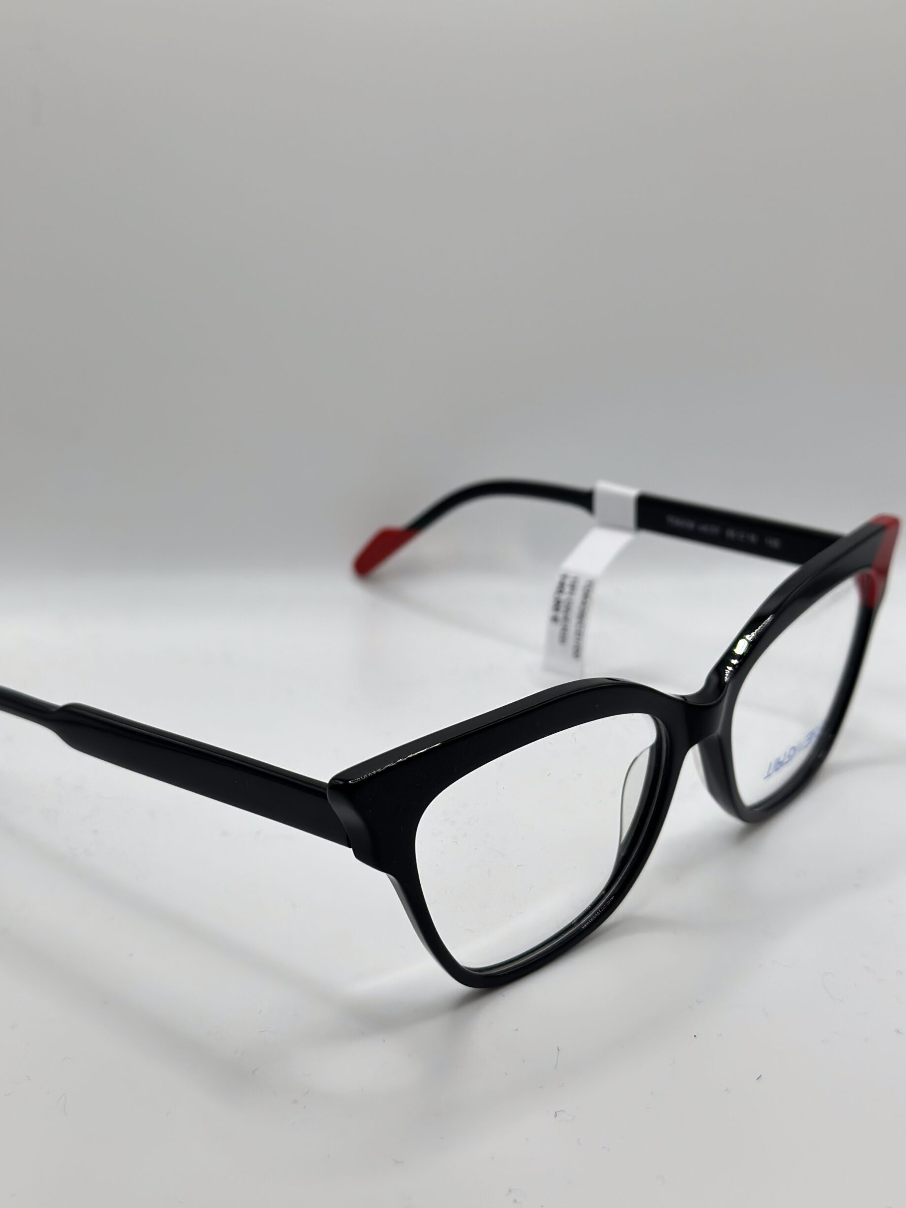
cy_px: 595
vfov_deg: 38.2
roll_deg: -0.1
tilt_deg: -31.7
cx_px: 437
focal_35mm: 50
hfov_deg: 29.1
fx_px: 1745
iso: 80
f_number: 1.78
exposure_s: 1/740
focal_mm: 6.86
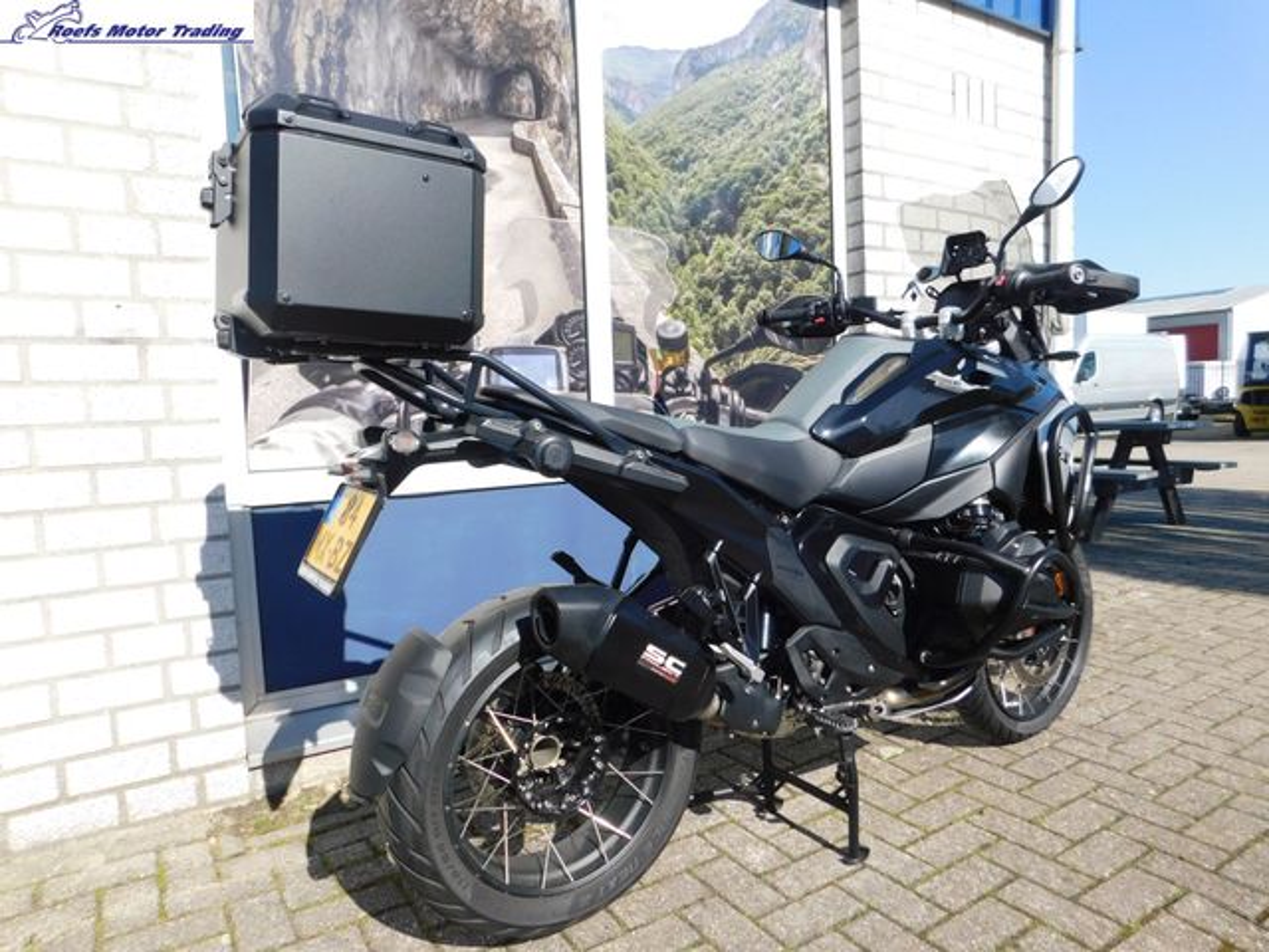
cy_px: 476
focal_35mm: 23
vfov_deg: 58.9
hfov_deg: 73.9
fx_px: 843
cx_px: 634
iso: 125
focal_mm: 4
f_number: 3
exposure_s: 1/1000
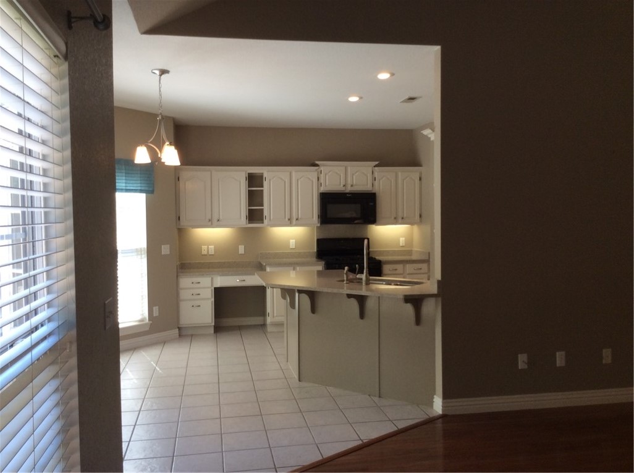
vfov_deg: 44.0
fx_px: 585
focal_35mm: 32
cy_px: 236
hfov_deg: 56.9
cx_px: 317
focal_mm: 3.3
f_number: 2.4
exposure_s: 1/60
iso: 40
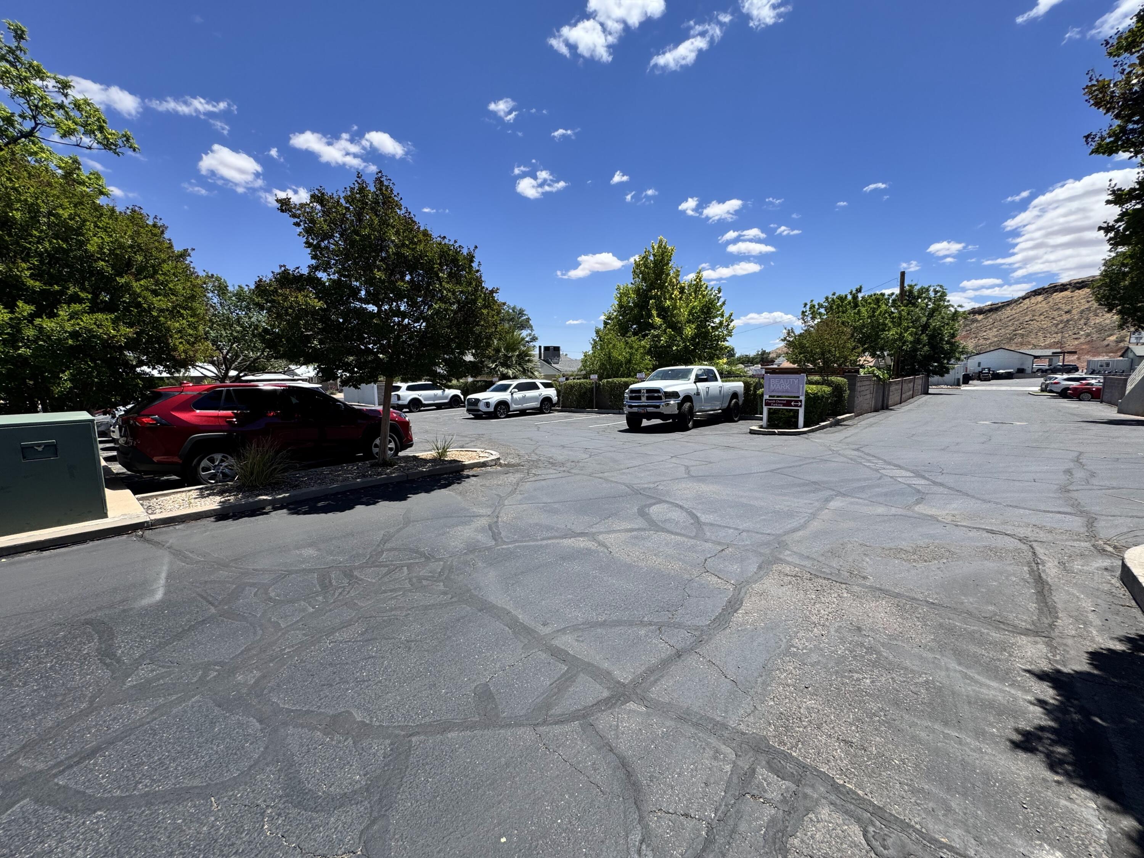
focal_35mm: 14
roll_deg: +1.8
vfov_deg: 85.7
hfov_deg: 102.1
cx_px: 572
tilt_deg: -5.9
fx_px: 463
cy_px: 429
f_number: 2.2
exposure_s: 1/1395
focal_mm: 2.22
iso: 50
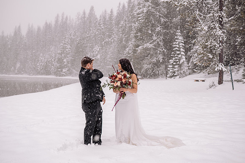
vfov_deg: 37.3
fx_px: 242
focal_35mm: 36
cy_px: 82
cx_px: 122
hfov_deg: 53.7
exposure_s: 1/200
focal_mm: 35
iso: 100
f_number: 2.5
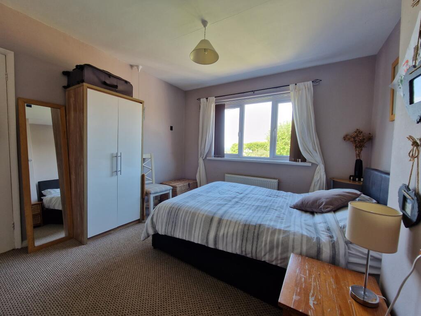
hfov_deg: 106.2
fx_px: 158
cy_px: 158
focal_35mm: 13
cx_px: 210
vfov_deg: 89.9
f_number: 2.2
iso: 80
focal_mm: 2.2
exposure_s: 1/50
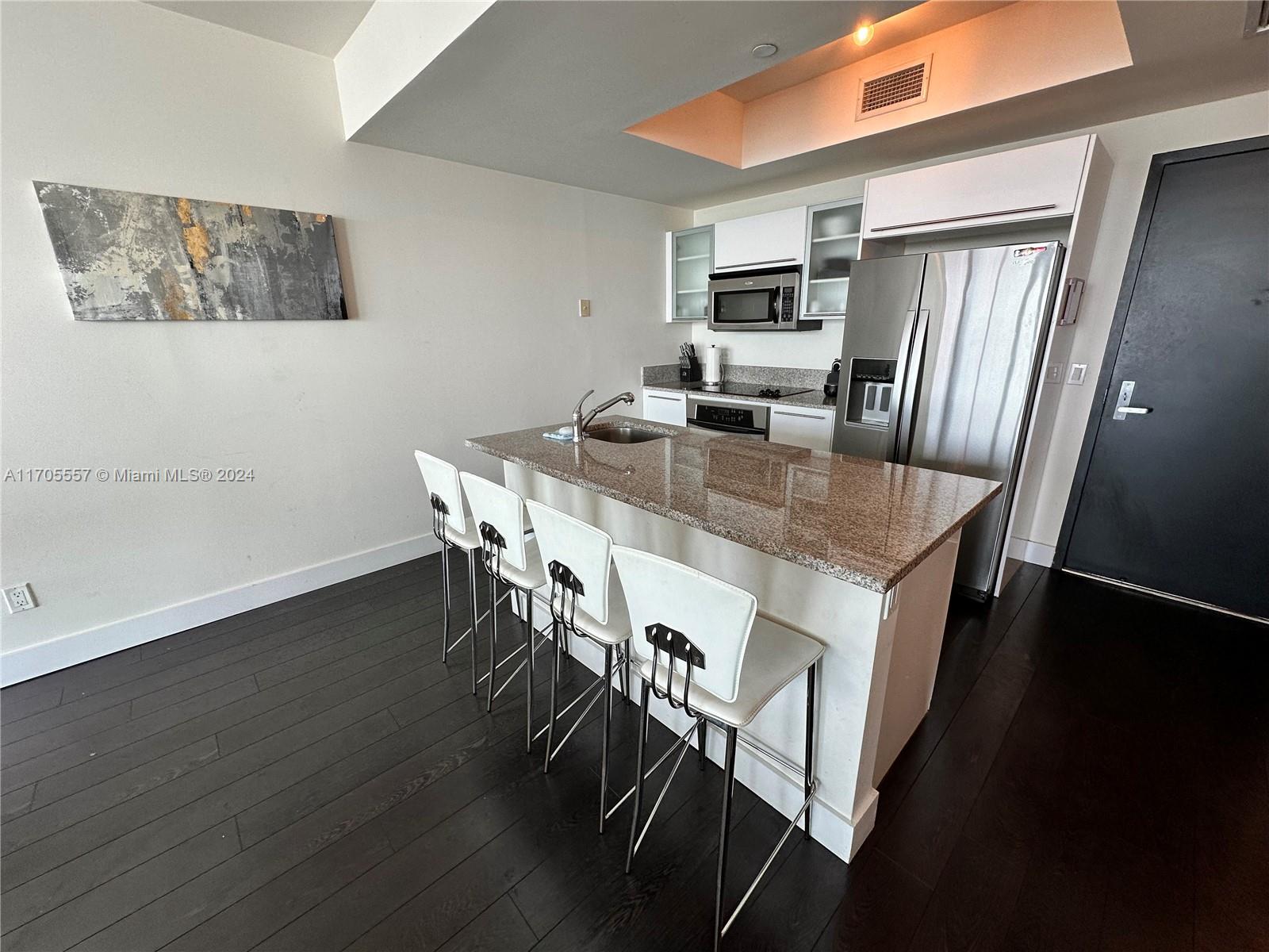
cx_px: 634
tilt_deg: -16.1
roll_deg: +0.0
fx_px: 513
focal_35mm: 14
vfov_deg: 85.7
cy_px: 476
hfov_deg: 102.1
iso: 80
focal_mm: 2.22
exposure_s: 1/120
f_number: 2.2
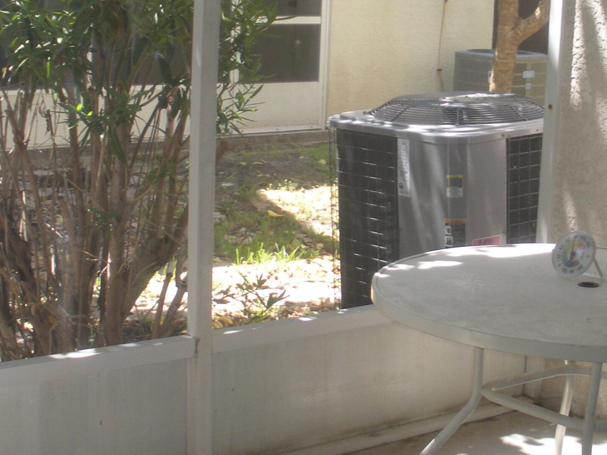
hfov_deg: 25.6
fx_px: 1315
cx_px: 479
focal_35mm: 75
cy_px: 157
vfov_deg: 19.6
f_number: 3.5
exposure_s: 1/56
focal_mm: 6.3
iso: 95
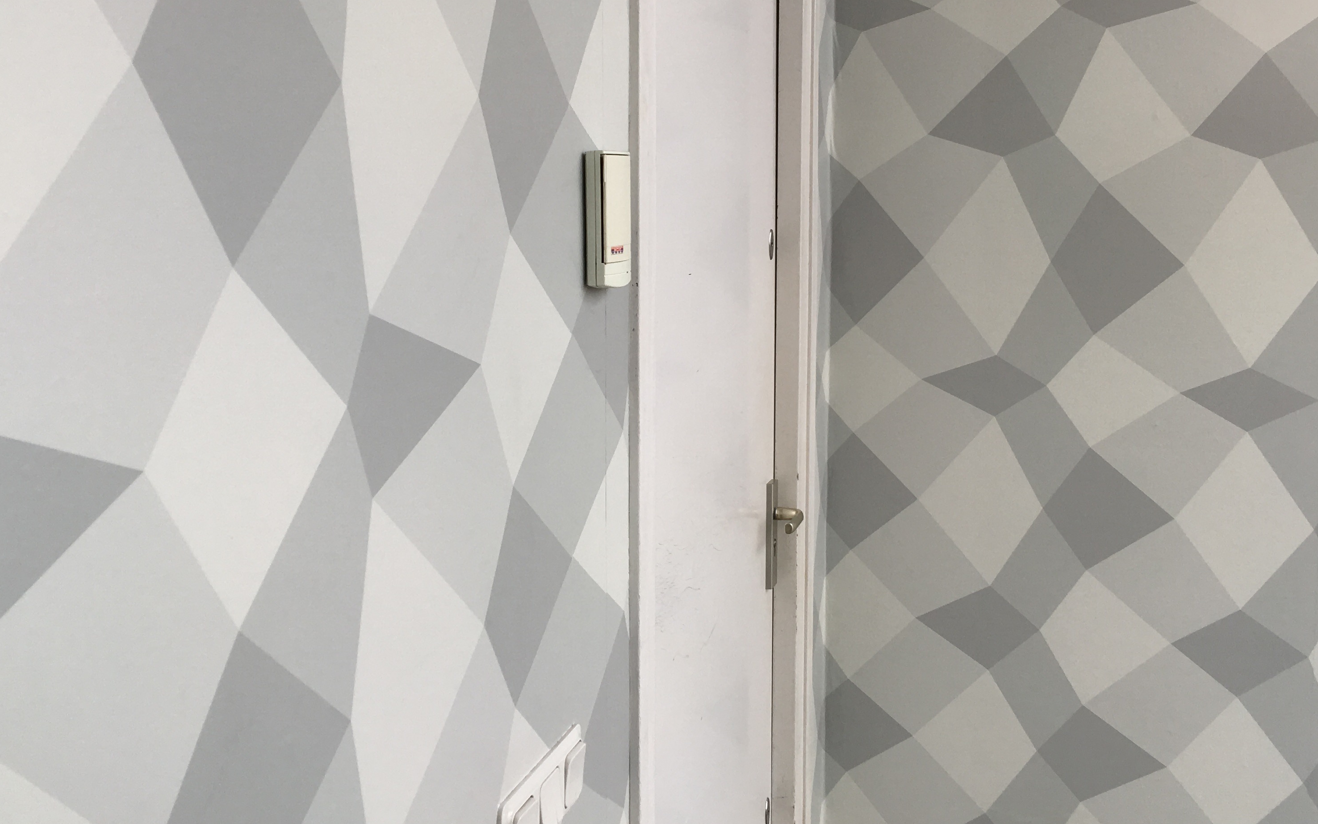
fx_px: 1509
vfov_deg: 30.4
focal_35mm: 42
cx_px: 699
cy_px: 297
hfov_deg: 47.2
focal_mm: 4.15
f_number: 2.2
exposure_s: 1/105
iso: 25
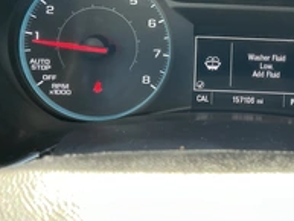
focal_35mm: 58
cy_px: -6
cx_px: 262
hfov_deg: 31.7
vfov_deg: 24.0
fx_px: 493
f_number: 1.8
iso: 64
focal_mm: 3
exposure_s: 1/104
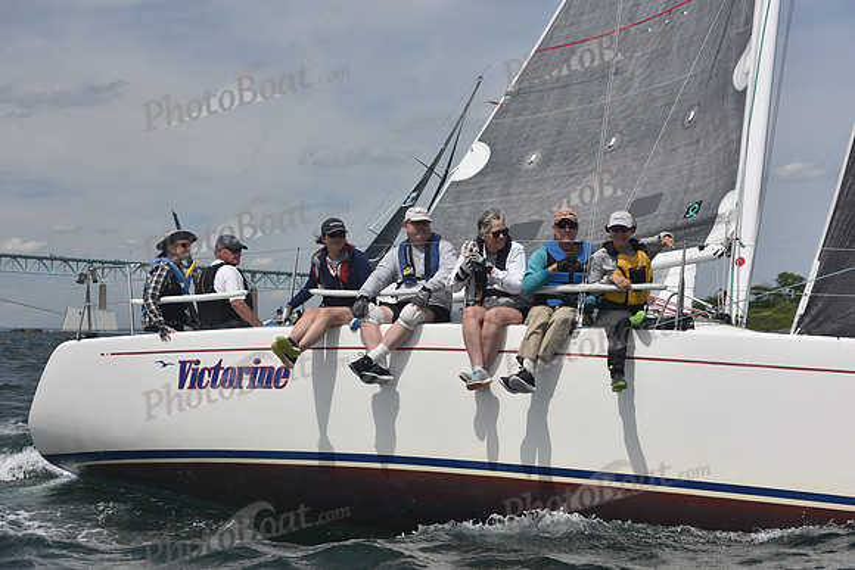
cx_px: 428
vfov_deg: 19.5
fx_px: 1663
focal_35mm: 70
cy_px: 285
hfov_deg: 28.8
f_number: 9
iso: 320
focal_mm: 70
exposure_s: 1/800
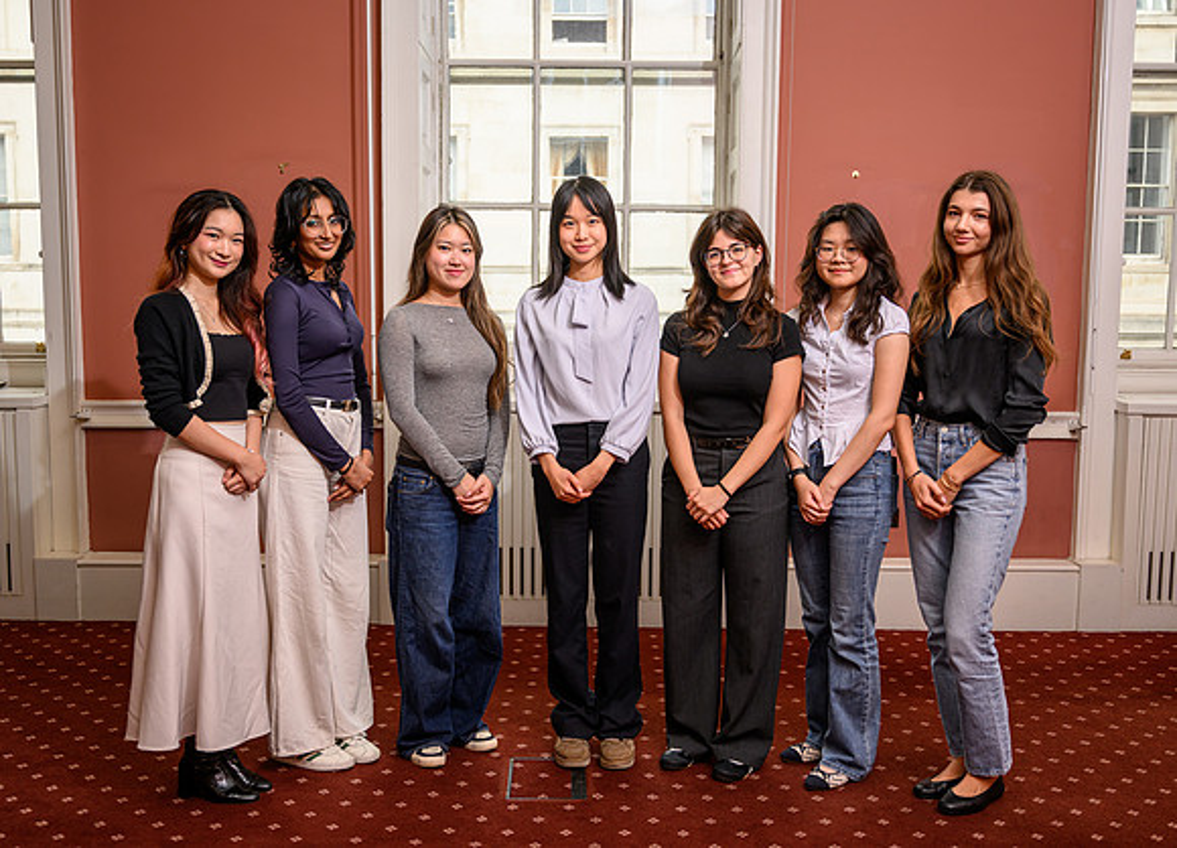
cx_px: 588
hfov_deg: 50.9
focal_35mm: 37
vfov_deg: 37.8
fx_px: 1237
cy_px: 424
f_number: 4
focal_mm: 35
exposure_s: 1/200
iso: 160
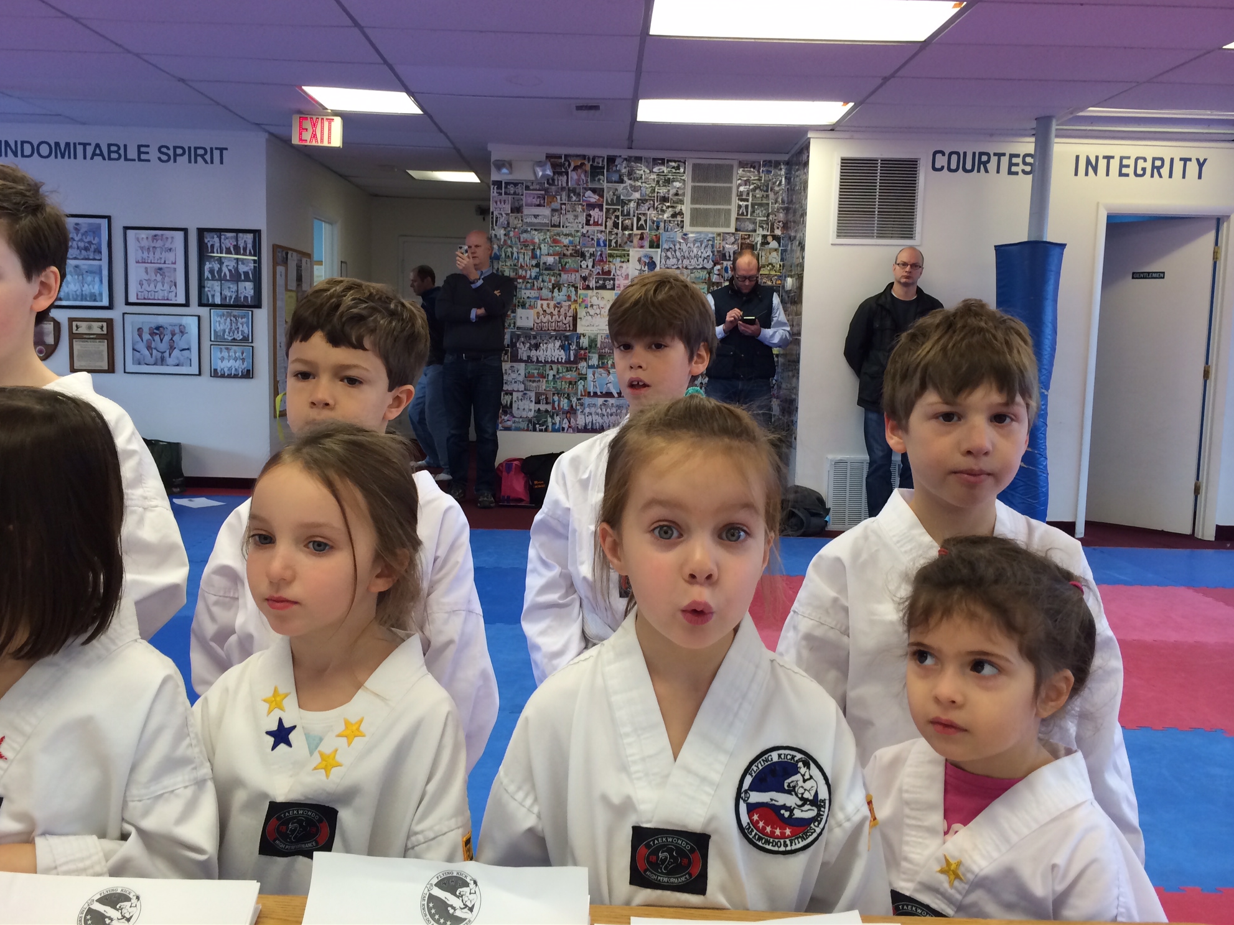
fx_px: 1105
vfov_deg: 45.4
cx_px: 600
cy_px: 448
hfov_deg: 58.3
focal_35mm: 31
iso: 32
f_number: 2.2
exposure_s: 1/30
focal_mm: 4.12
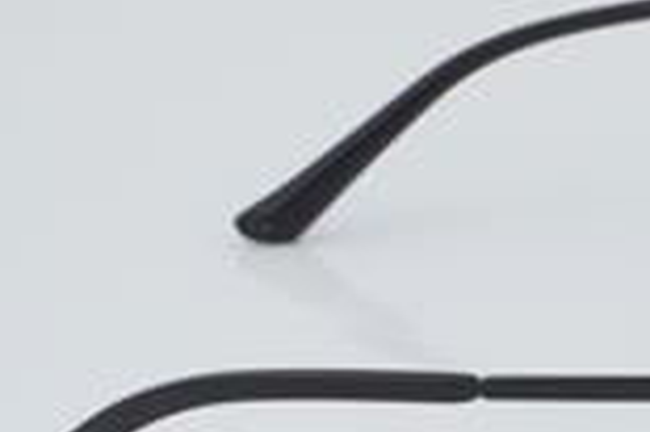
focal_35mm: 193
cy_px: 256
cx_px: 692
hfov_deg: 10.6
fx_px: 3481
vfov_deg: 7.1
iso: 100
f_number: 32
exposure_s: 1/3
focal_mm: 50
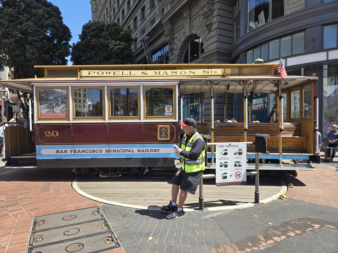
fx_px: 225
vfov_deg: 58.9
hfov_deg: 73.9
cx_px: 169
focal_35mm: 23
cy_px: 126
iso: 25
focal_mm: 5.4
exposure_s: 1/661
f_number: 1.8
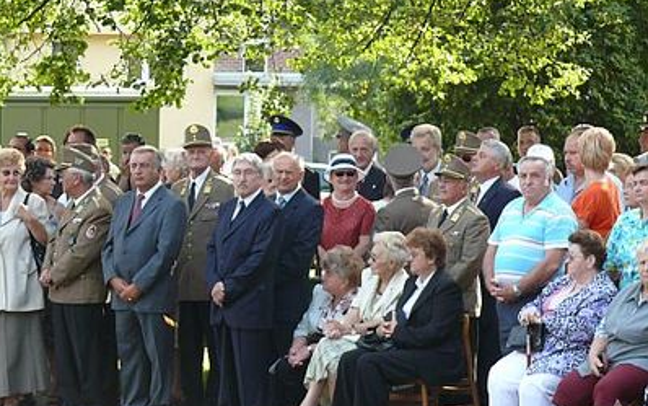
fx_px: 3144
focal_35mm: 178
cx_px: 324
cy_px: 225
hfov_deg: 11.8
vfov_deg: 7.4
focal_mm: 19.9
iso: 100
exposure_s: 1/100
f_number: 3.2
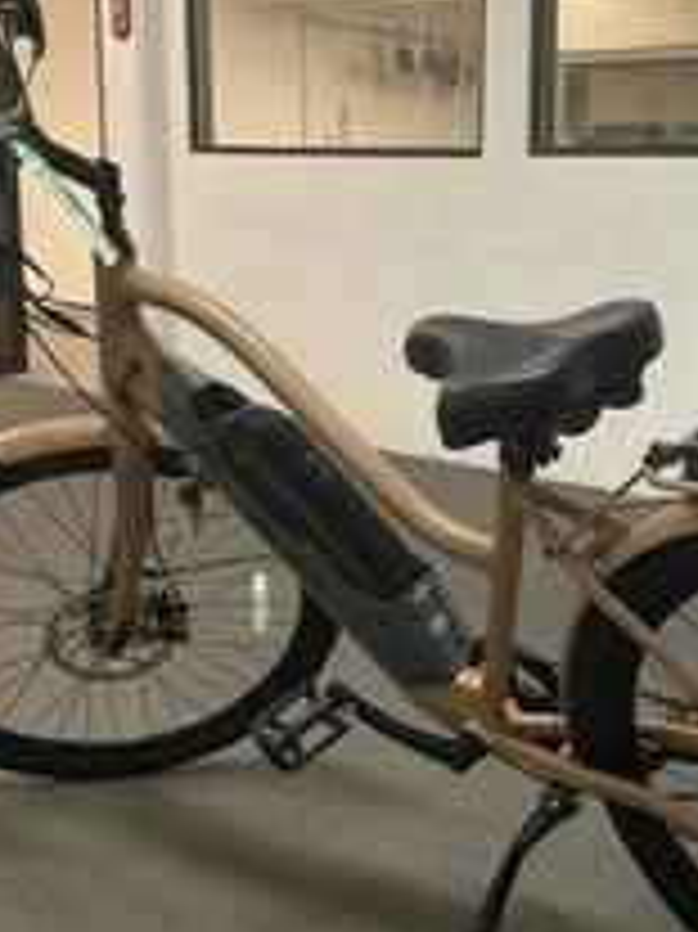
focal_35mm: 56
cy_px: 509
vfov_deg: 34.3
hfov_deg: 25.6
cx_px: 558
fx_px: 1507
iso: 200
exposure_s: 1/60
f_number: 1.8
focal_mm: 3
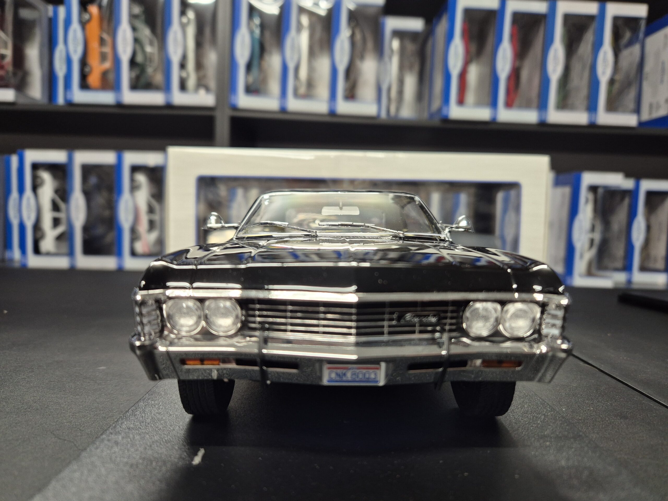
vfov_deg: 58.9
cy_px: 250
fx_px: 444
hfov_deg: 73.9
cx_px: 334
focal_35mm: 23
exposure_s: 1/100
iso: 320
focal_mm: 5.4
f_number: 1.8
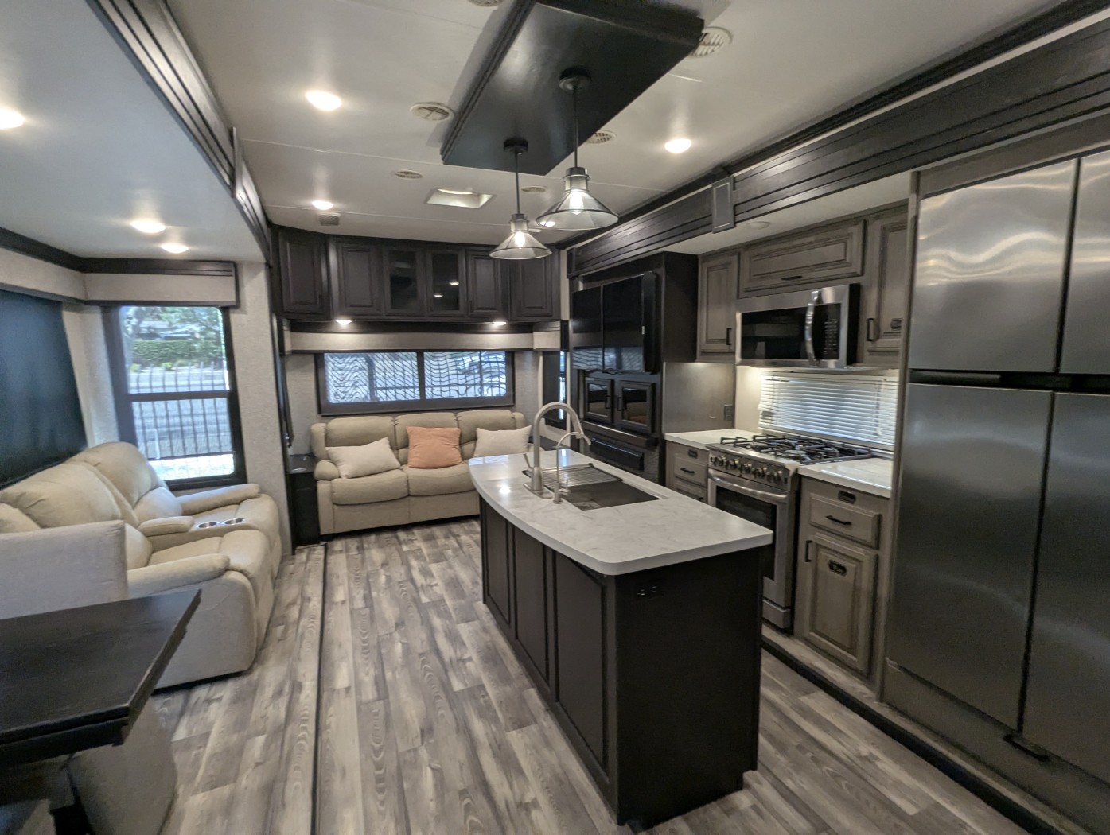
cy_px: 418
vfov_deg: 78.2
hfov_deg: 94.4
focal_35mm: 16
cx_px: 555
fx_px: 514
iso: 182
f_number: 2.2
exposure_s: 1/53.9
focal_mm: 2.35
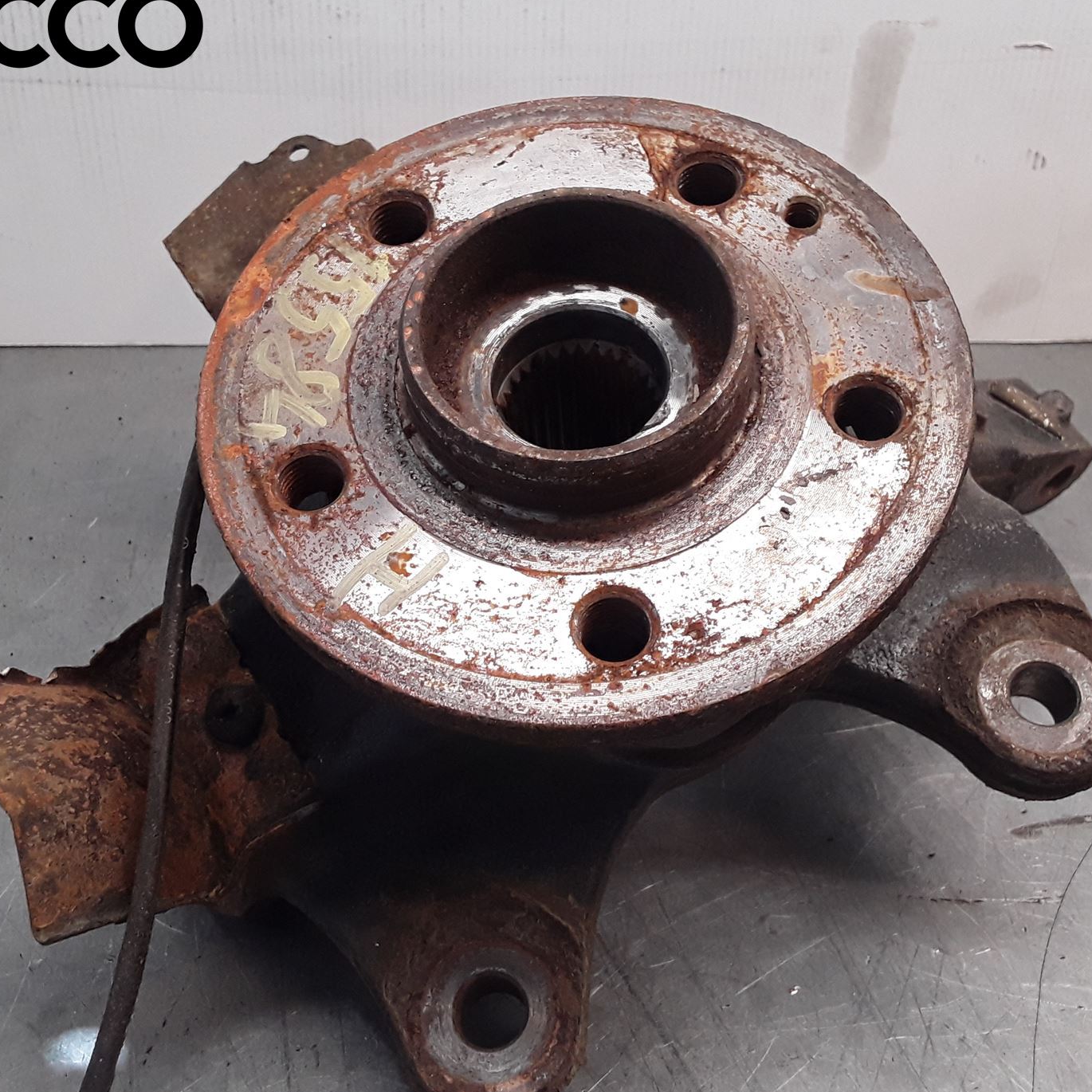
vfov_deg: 44.9
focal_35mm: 37
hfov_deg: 44.9
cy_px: 594
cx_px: 529
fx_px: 1321
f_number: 1.9
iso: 100
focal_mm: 2.91
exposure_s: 1/140
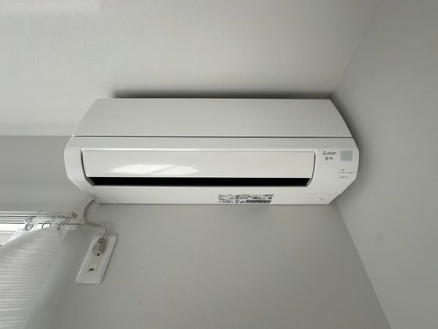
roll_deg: +1.1
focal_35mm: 14
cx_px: 219
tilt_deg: +41.2
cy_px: 164
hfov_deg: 102.1
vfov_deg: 85.7
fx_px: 177
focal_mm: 2.22
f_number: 2.2
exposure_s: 1/142
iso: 40
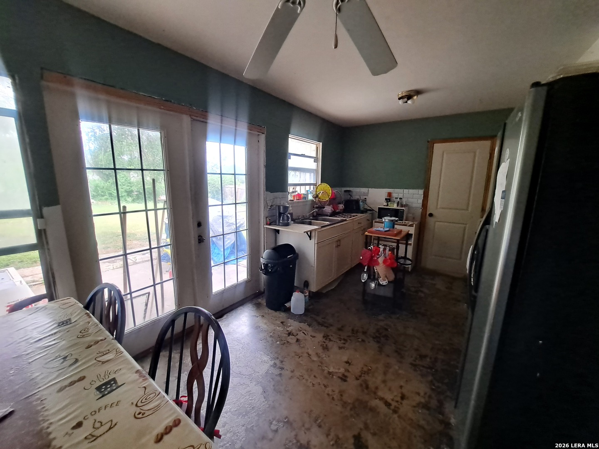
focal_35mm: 13
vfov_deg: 89.9
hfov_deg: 106.2
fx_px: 225
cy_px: 224
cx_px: 300
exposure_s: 1/50
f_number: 2.2
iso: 100
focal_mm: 1.74
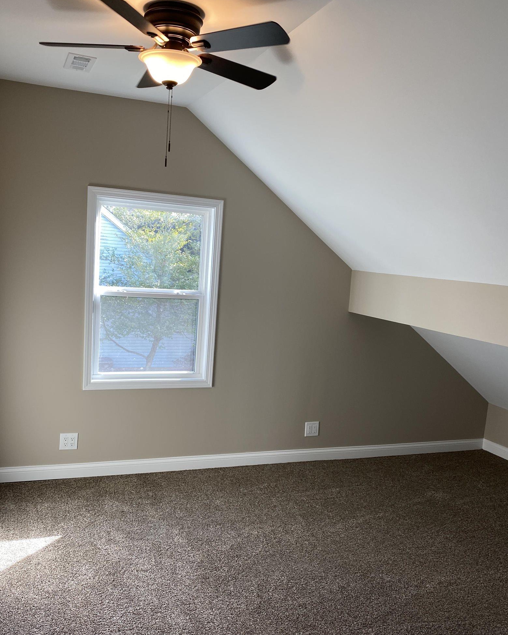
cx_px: 229
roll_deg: -4.1
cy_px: 340
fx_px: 564
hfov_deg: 48.4
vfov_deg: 58.7
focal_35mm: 30
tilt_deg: -6.7
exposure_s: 1/120
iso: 50
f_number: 1.8
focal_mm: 4.25
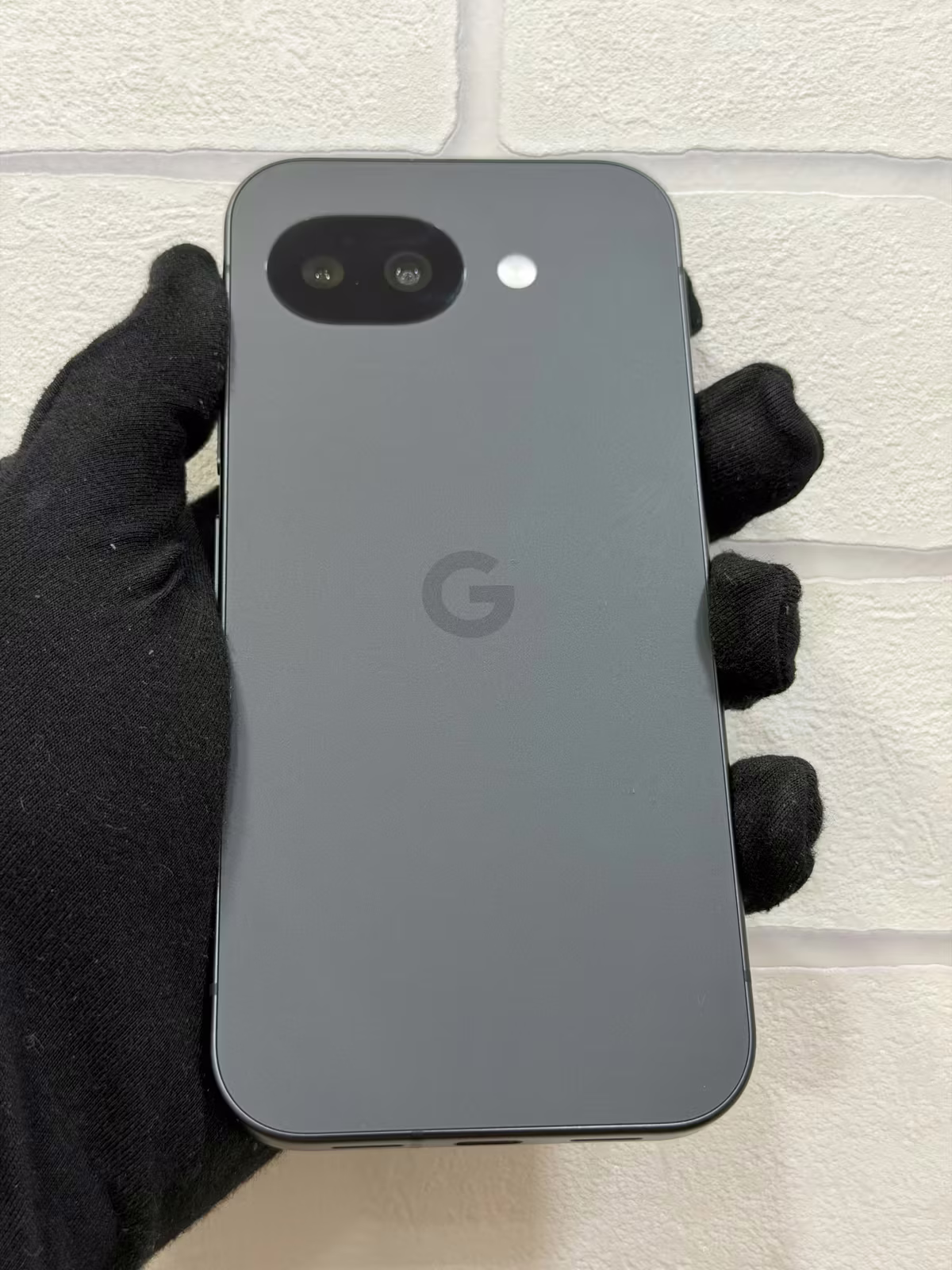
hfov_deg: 30.3
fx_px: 1760
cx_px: 476
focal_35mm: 48
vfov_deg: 39.7
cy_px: 635
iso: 80
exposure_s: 1/50
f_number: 1.78
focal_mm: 6.76
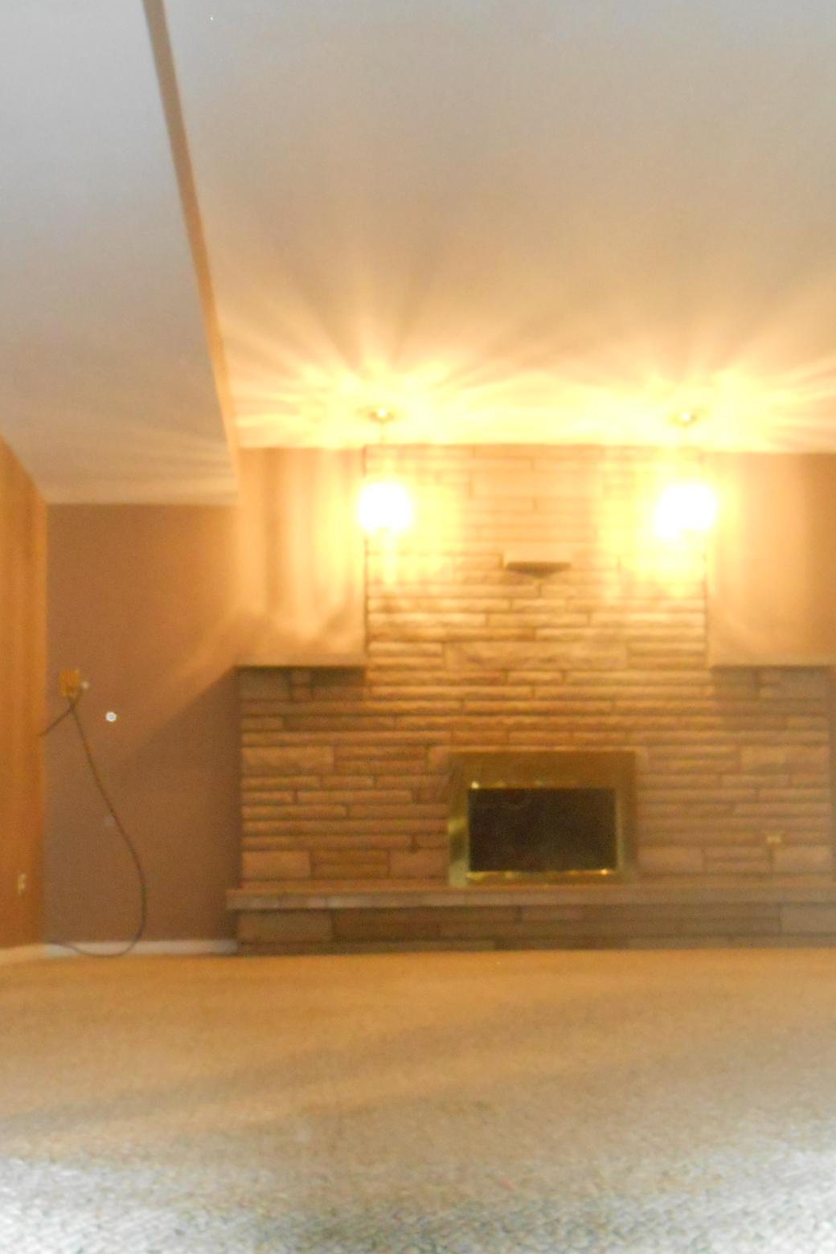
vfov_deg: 48.0
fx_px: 1393
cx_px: 416
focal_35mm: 40
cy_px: 784
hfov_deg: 33.4
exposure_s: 1/25
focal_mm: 5.3
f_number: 3.8
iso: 1000
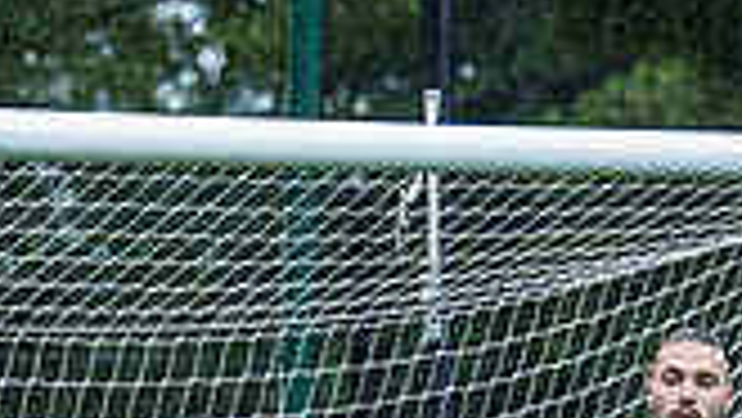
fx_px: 19625
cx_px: -693
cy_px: 1277
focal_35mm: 997
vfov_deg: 1.2
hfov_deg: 2.2
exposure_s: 1/1250
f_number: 4
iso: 800
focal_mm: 170
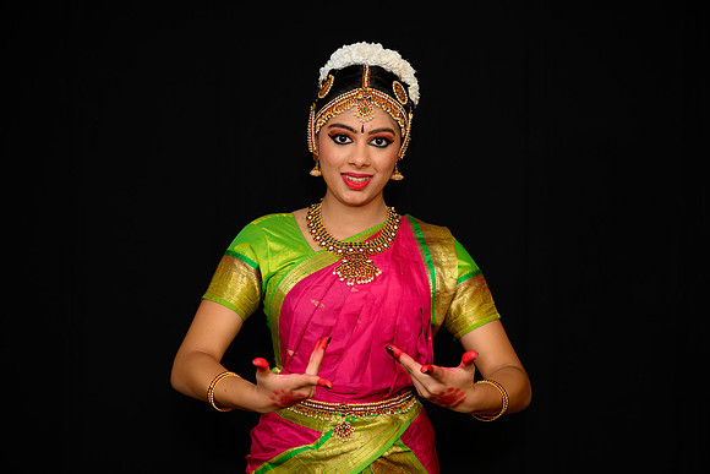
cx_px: 355
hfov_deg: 28.8
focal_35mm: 70
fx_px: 1381
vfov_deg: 19.5
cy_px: 237
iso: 800
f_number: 5
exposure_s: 1/125
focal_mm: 70
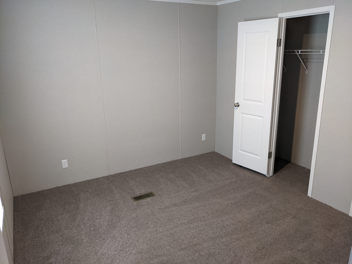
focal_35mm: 27
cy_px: 132
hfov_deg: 65.3
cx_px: 176
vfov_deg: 51.4
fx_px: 275
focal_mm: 4.38
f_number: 1.73
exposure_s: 1/60
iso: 407
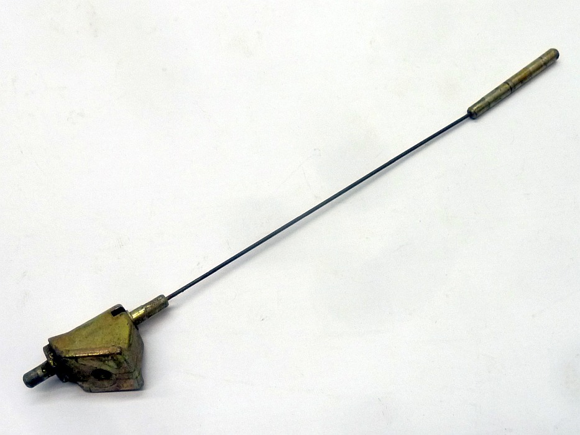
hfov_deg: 61.7
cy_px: 218
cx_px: 290
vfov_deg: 48.2
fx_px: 486
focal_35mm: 29
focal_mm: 4.7
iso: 250
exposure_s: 1/30
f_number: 3.4
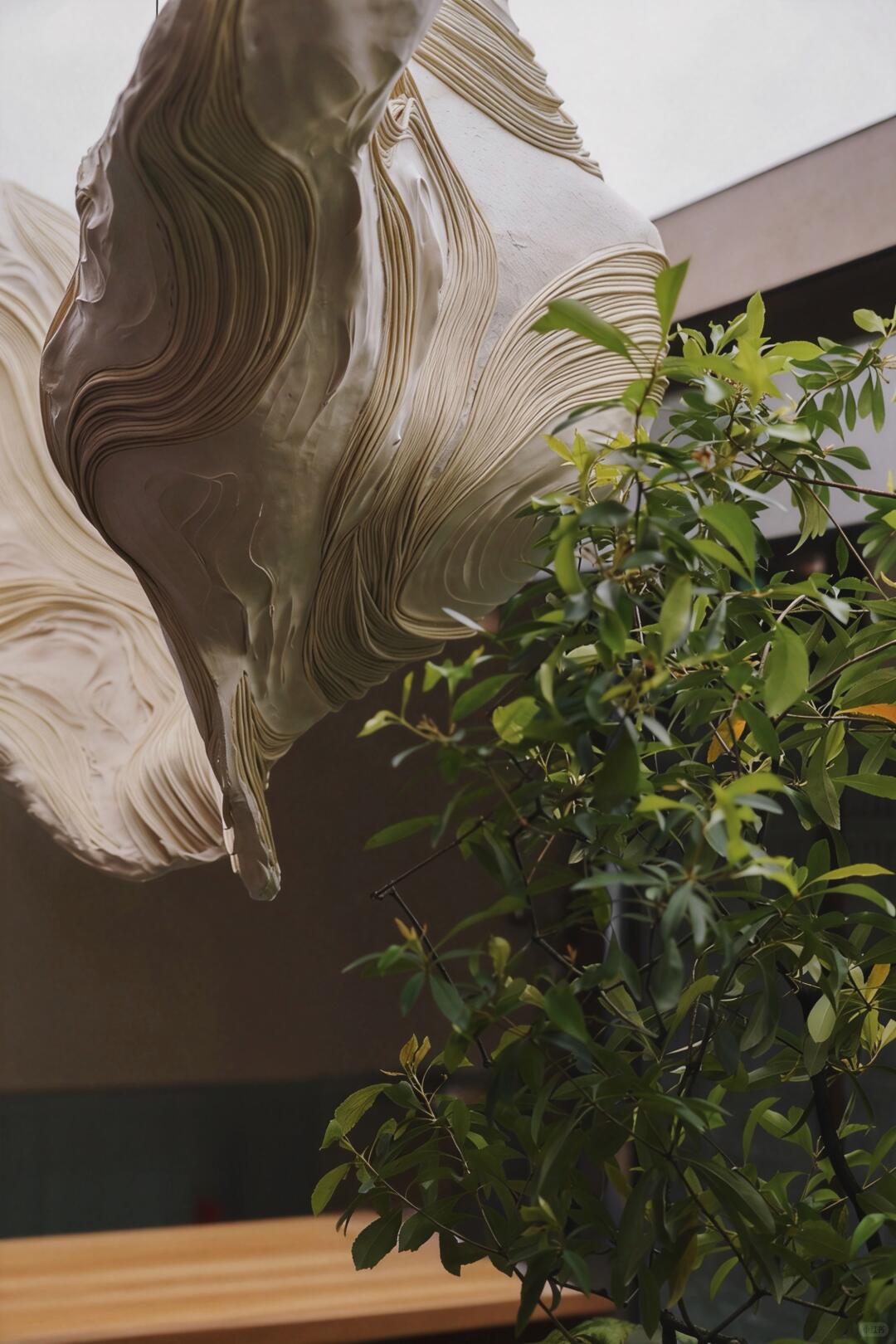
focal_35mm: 60
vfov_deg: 33.4
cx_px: 448
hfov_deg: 22.6
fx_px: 2240
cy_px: 672
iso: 320
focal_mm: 60
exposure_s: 1/80
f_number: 4
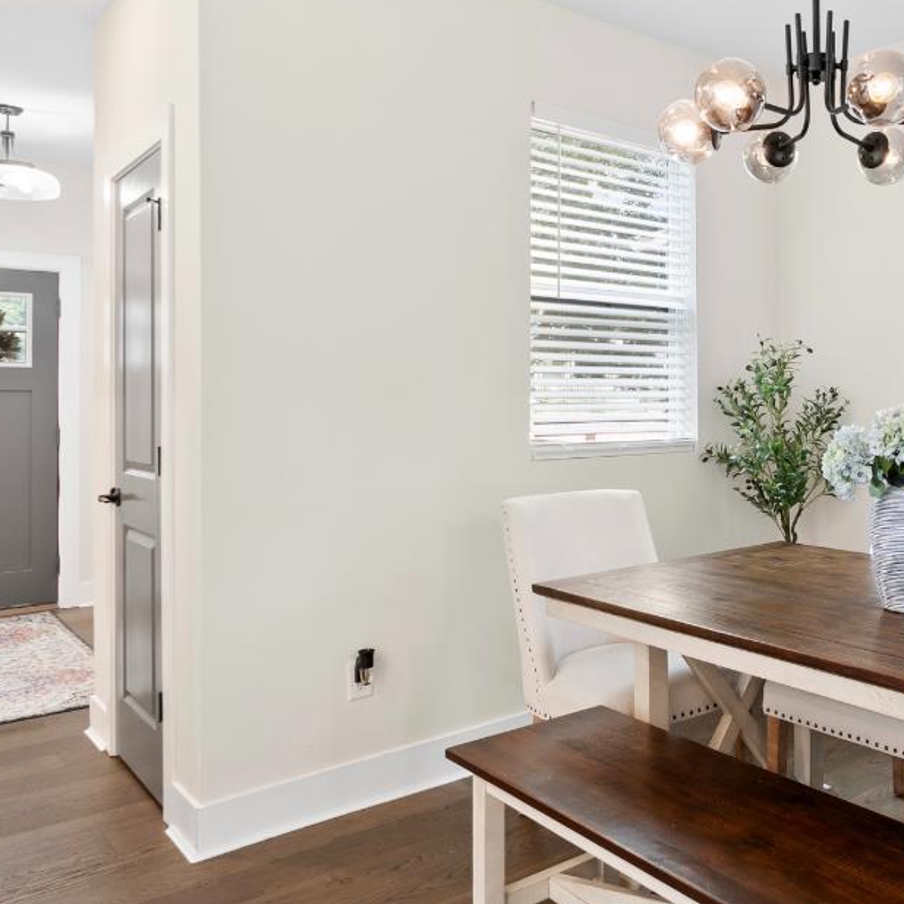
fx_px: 916
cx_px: 756
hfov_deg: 48.7
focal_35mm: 31
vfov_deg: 52.4
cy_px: 391
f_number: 6.3
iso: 400
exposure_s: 1/4
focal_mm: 10
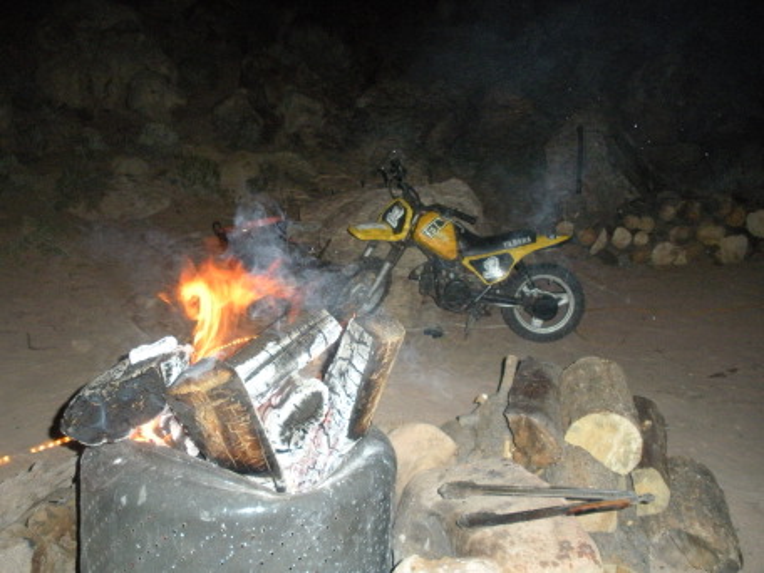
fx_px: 795
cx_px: 382
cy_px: 286
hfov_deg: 51.4
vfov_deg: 39.7
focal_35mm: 36
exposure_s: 1/60
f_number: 3.5
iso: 498
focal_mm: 6.3
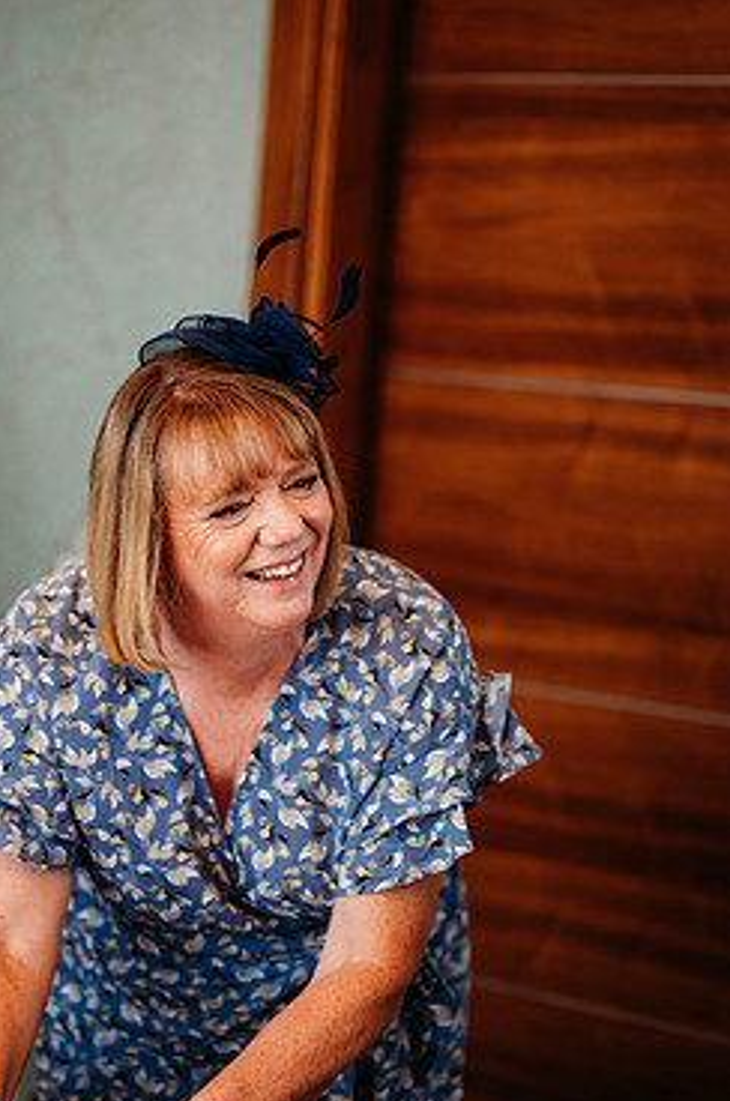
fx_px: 3175
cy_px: 571
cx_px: 289
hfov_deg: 13.1
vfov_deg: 19.7
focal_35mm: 104
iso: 360
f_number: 1.8
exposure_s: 1/200
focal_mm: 85
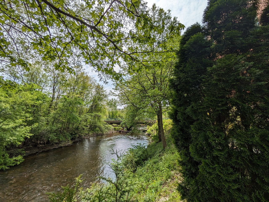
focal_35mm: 14
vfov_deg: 85.7
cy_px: 101
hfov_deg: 102.0
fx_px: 109
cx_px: 134
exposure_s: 1/2404
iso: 40
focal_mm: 1.83
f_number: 2.2
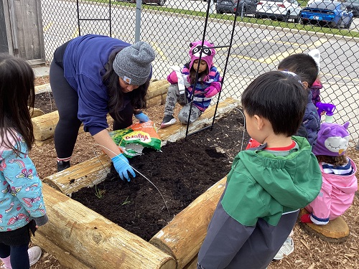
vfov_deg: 45.4
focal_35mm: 31
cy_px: 134
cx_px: 180
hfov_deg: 58.4
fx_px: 321
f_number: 2.4
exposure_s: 1/100
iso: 32
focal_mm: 3.3
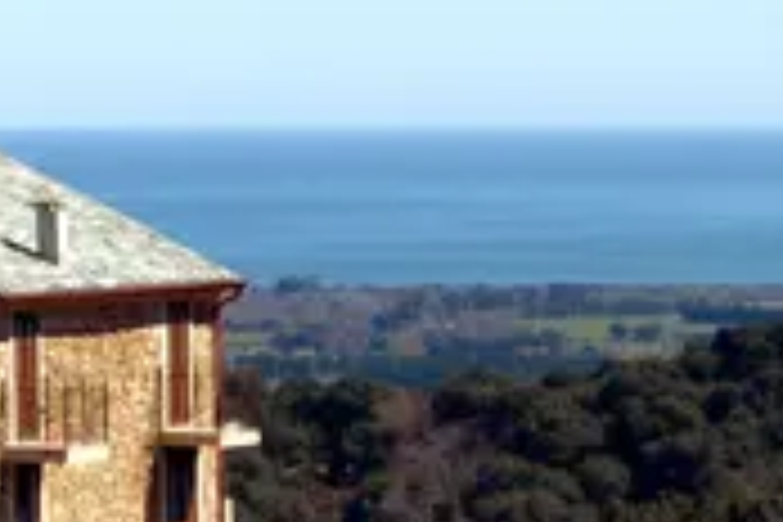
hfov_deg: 6.0
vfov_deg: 4.0
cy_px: -819
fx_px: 7351
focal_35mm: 338
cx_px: -675
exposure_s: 1/3200
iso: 400
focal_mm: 46
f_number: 5.6
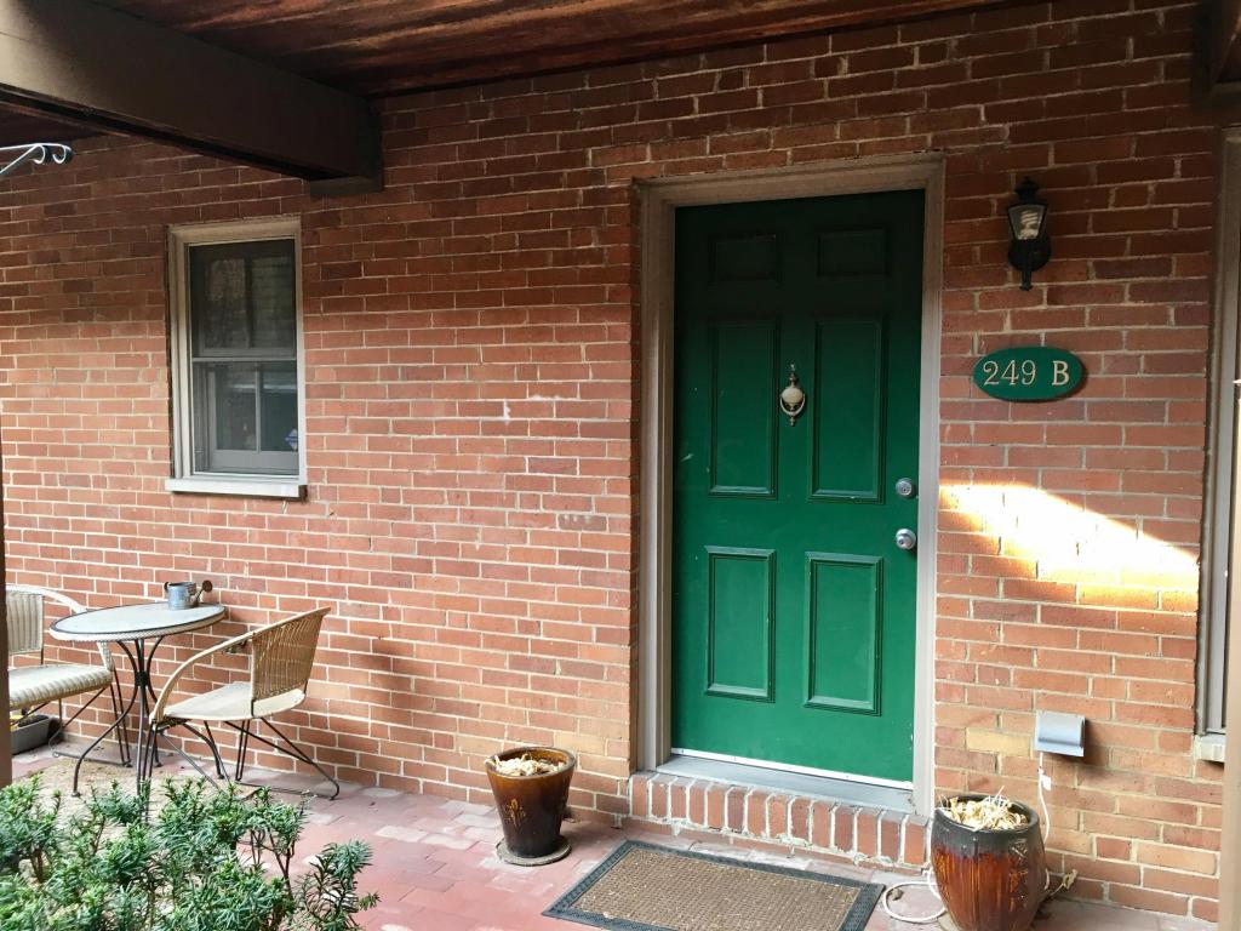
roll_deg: -0.4
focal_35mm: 29
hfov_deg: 61.7
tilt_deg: -2.7
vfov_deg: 48.2
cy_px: 466
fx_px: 1040
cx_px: 620
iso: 32
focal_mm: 4.15
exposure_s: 1/30
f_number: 2.2
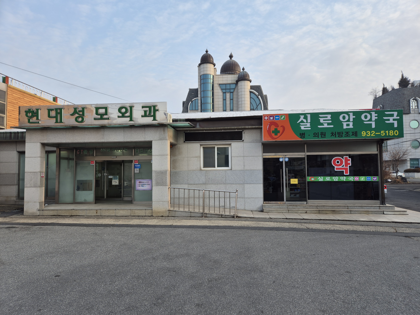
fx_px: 279
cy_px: 158
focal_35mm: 23
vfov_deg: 58.9
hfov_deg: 73.9
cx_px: 210
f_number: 1.8
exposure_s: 1/240
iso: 25
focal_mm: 5.4
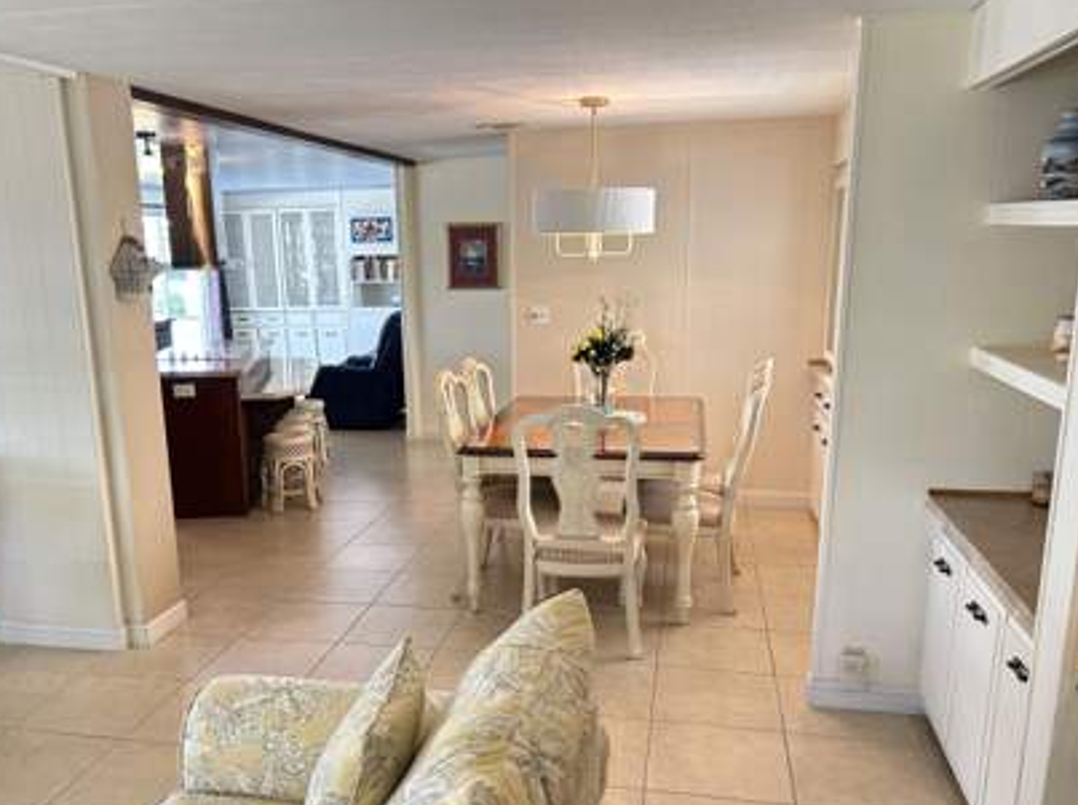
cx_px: 476
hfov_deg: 58.3
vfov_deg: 45.2
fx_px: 964
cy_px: 467
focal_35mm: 31
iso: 160
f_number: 1.5
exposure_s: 1/60
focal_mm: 5.7
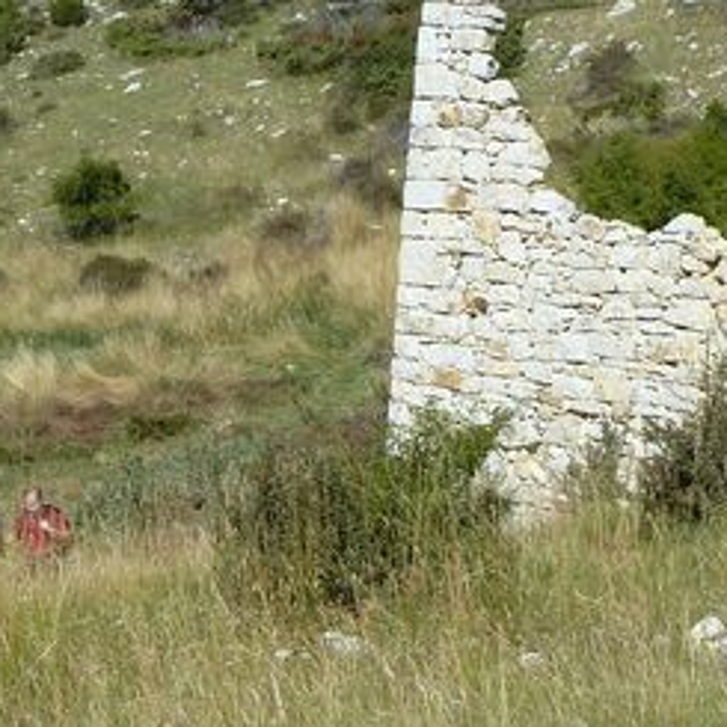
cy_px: 365
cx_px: 460
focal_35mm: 127
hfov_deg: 13.7
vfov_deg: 13.7
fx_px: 3018
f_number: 5
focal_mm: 7.3
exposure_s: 1/500
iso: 80
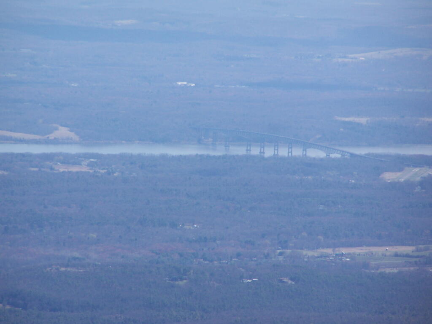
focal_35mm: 380
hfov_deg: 5.2
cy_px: 162
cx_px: 216
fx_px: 4742
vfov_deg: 3.9
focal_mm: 63
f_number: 3.7
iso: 80
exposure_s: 1/1000
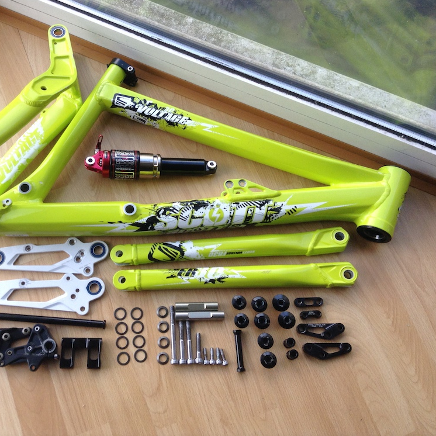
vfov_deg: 41.9
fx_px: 570
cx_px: 160
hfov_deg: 41.5
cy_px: 213
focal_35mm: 40
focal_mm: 3.3
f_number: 2.4
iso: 40
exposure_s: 1/120
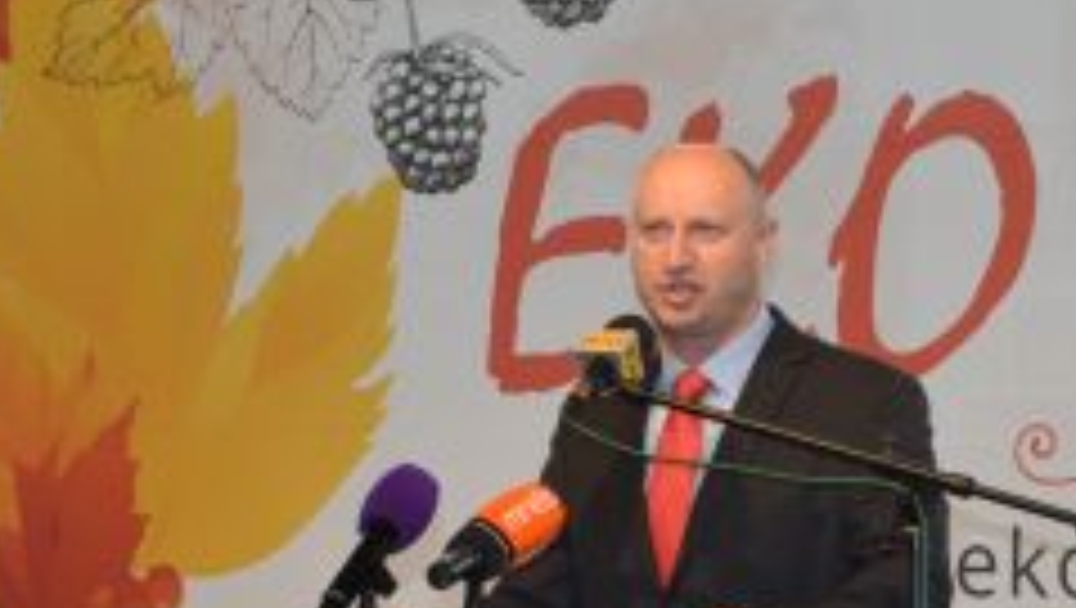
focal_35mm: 174
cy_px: 428
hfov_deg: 12.2
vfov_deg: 7.0
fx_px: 4978
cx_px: 1067
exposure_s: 1/60
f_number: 10
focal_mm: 45
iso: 1250
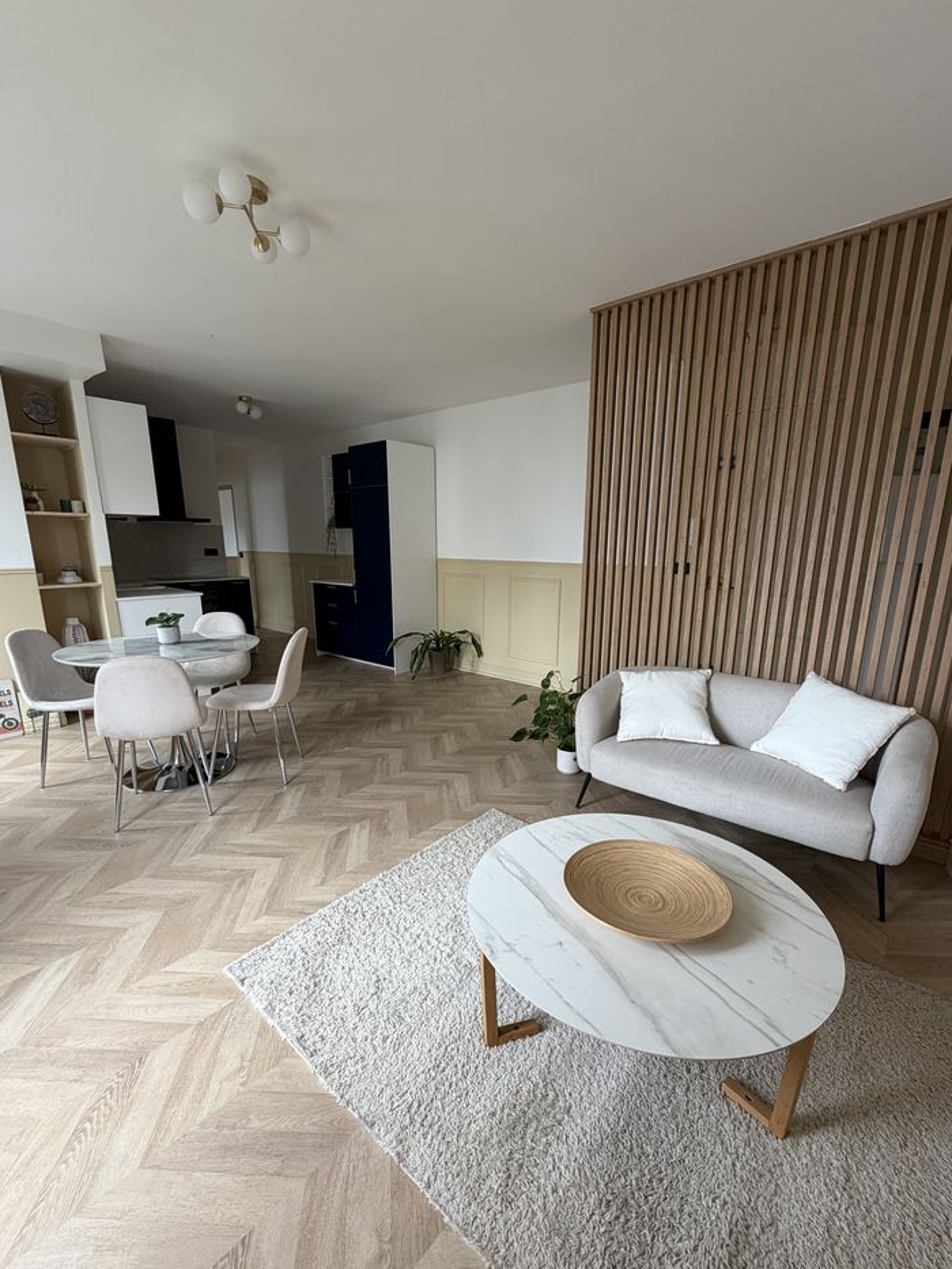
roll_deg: -0.4
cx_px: 484
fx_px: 550
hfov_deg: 81.8
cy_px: 672
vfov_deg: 98.1
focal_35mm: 15
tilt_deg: -13.4
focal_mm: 2.22
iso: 125
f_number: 2.2
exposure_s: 1/121
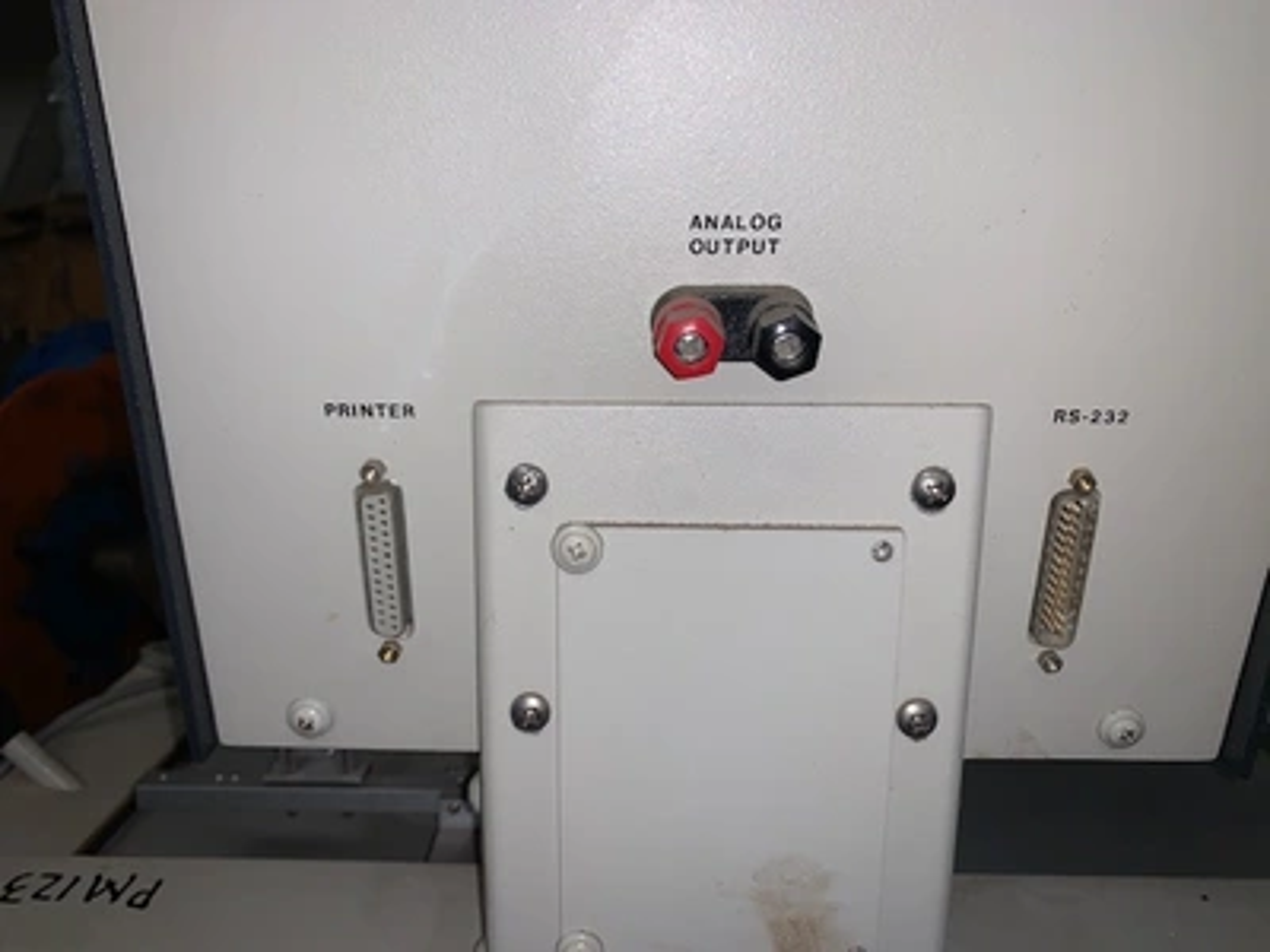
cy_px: 476
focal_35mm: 26
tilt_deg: -10.8
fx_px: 954
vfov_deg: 53.1
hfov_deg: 67.3
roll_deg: +1.0
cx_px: 635
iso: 25
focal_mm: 4.25
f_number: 1.8
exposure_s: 1/55
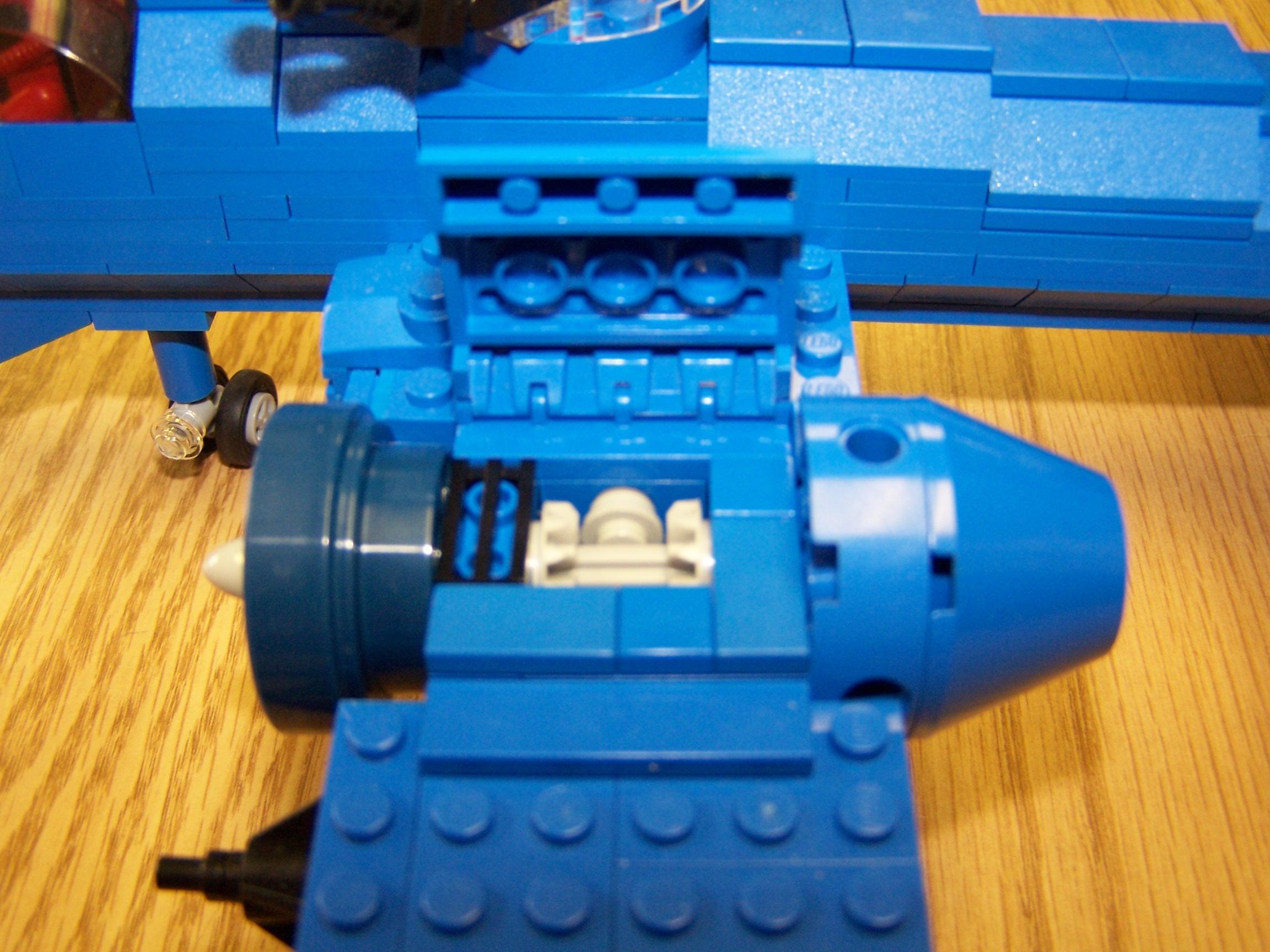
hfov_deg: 49.0
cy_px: 476
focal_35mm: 38
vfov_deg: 37.7
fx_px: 1394
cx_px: 635
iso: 140
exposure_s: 1/60
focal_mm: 6.3
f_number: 2.8
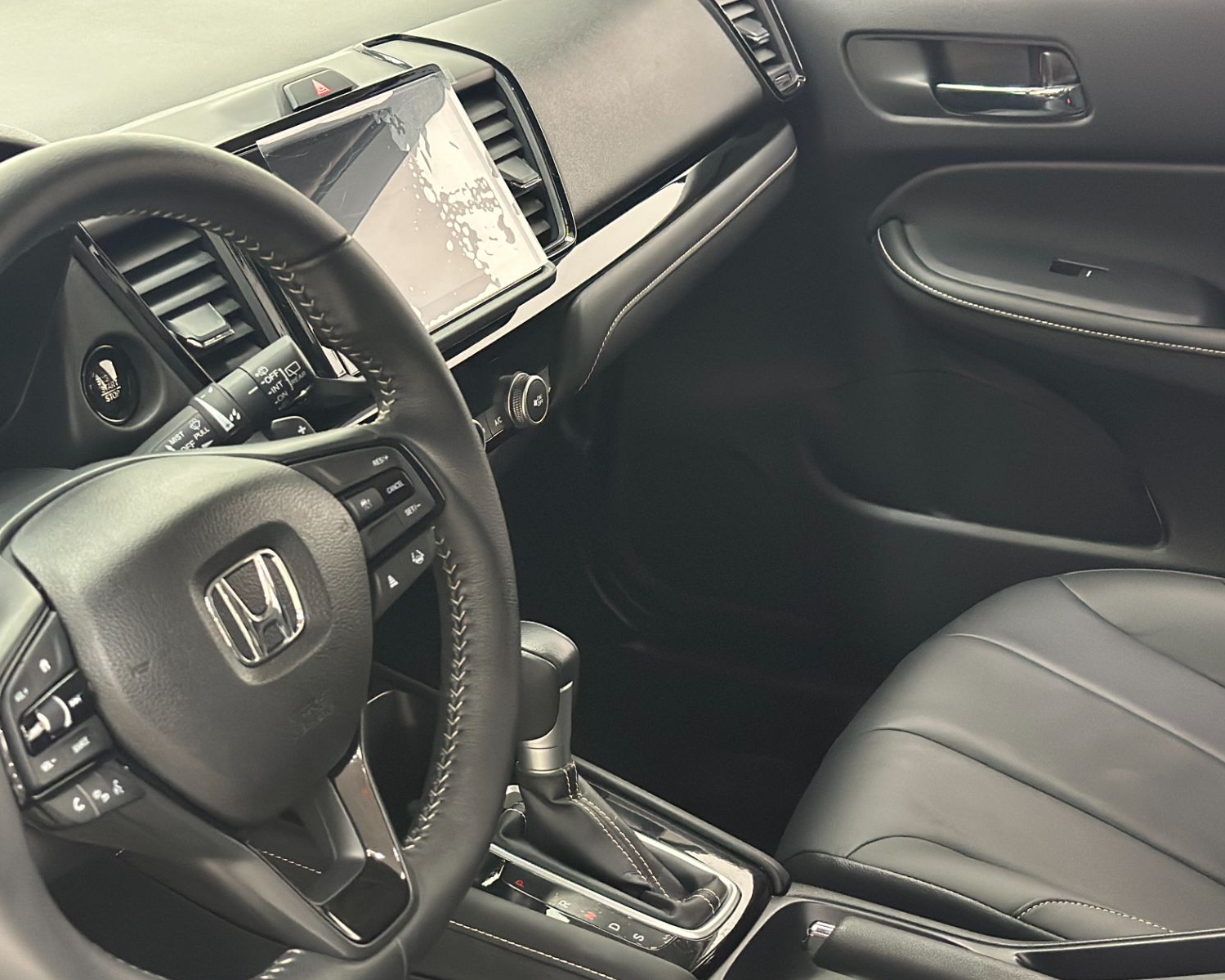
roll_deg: +1.2
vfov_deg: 25.3
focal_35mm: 60
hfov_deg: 31.3
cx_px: 458
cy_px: 583
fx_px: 2175
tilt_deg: -25.6
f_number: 1.78
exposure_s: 1/40
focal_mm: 6.86
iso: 640
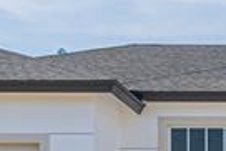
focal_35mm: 105
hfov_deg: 17.5
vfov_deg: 12.8
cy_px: 174
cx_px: 340
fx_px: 660
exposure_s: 1/4000
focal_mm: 14
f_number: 8
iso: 320
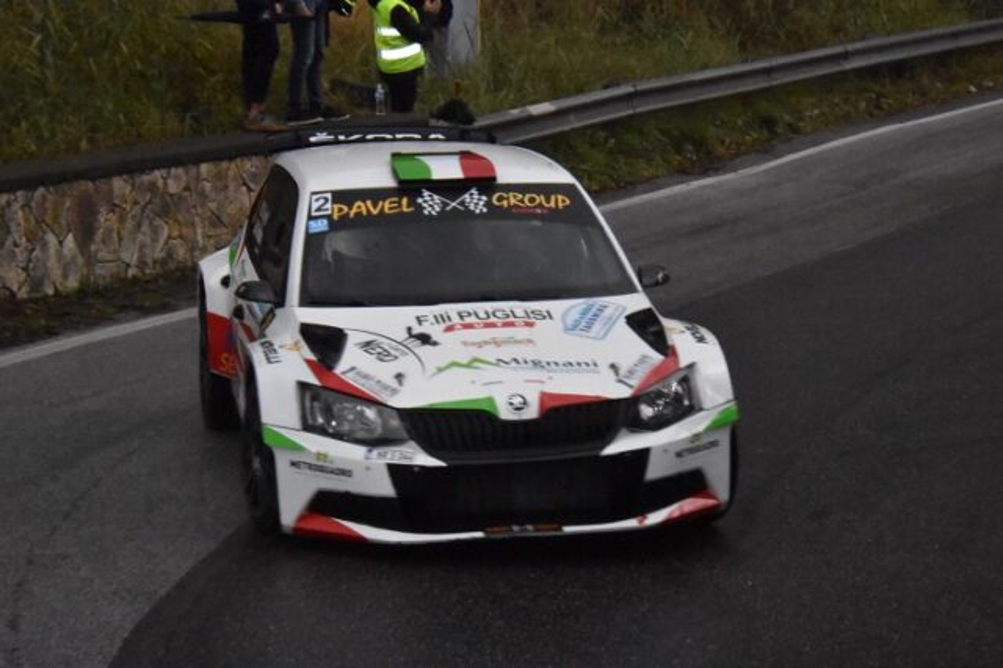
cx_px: 502
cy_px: 334
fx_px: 3007
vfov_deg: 12.7
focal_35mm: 108
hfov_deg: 18.9
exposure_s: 1/250
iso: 12800
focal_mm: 72
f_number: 22
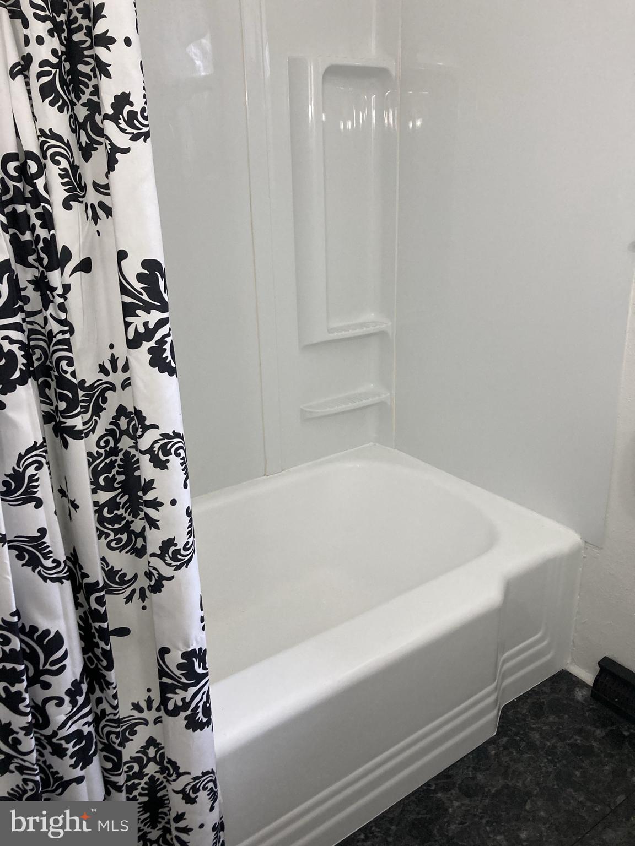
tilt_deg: -19.2
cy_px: 423
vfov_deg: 63.4
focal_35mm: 28
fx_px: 685
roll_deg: +1.8
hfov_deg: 49.7
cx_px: 318
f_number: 1.8
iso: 160
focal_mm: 3.99
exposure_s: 1/60
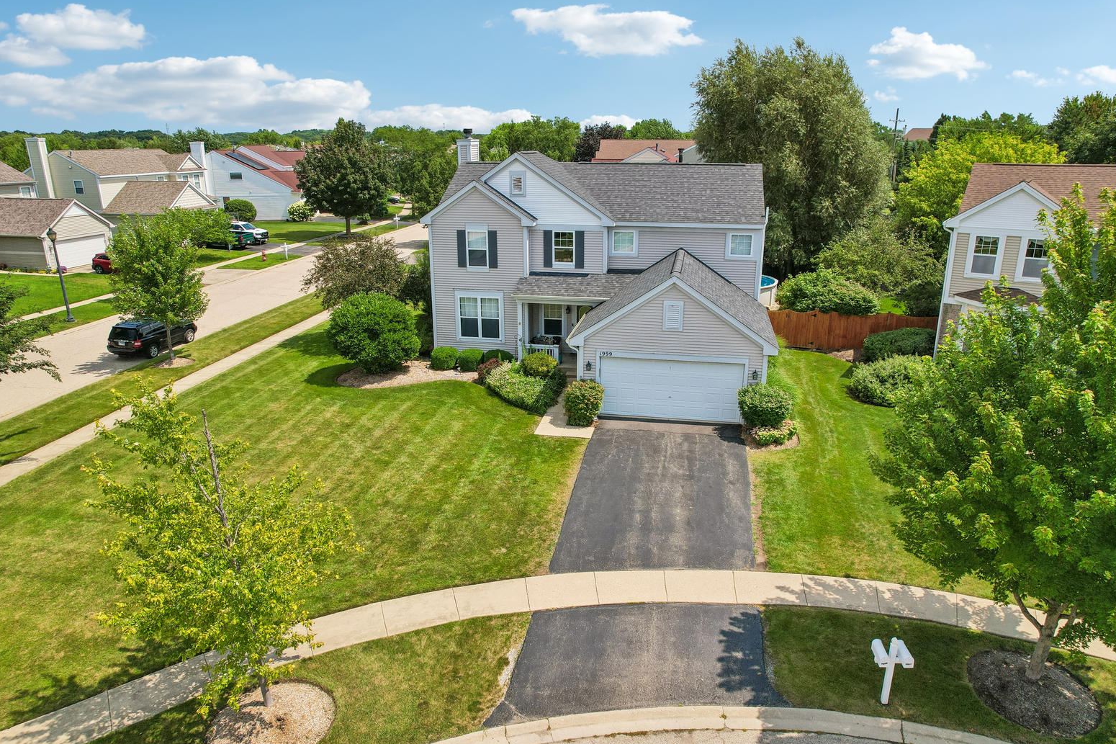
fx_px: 713
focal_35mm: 23
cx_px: 559
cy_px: 374
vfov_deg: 55.1
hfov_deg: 76.1
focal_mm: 8.4
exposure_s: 1/400
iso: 100
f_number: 2.8
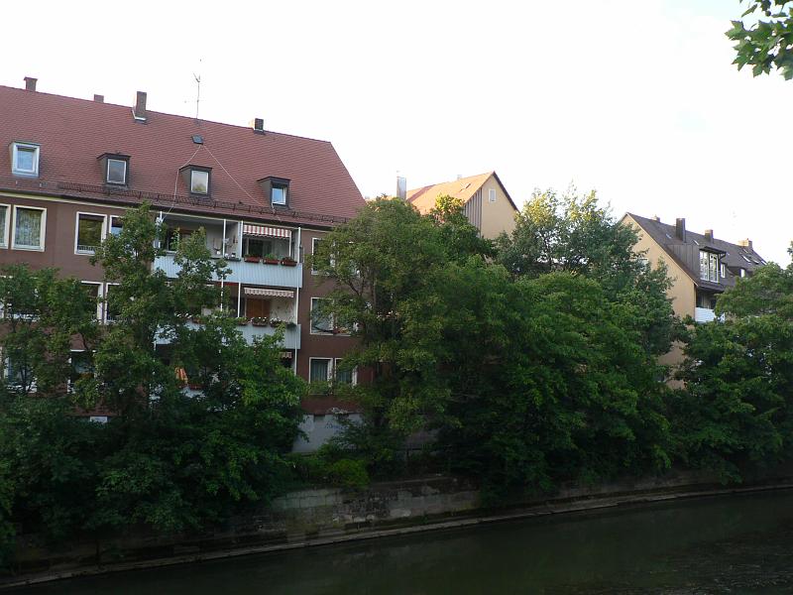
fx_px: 825
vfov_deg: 39.7
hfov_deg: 51.4
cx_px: 396
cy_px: 298
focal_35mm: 36
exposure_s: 1/80
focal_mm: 6
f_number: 2.8
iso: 80
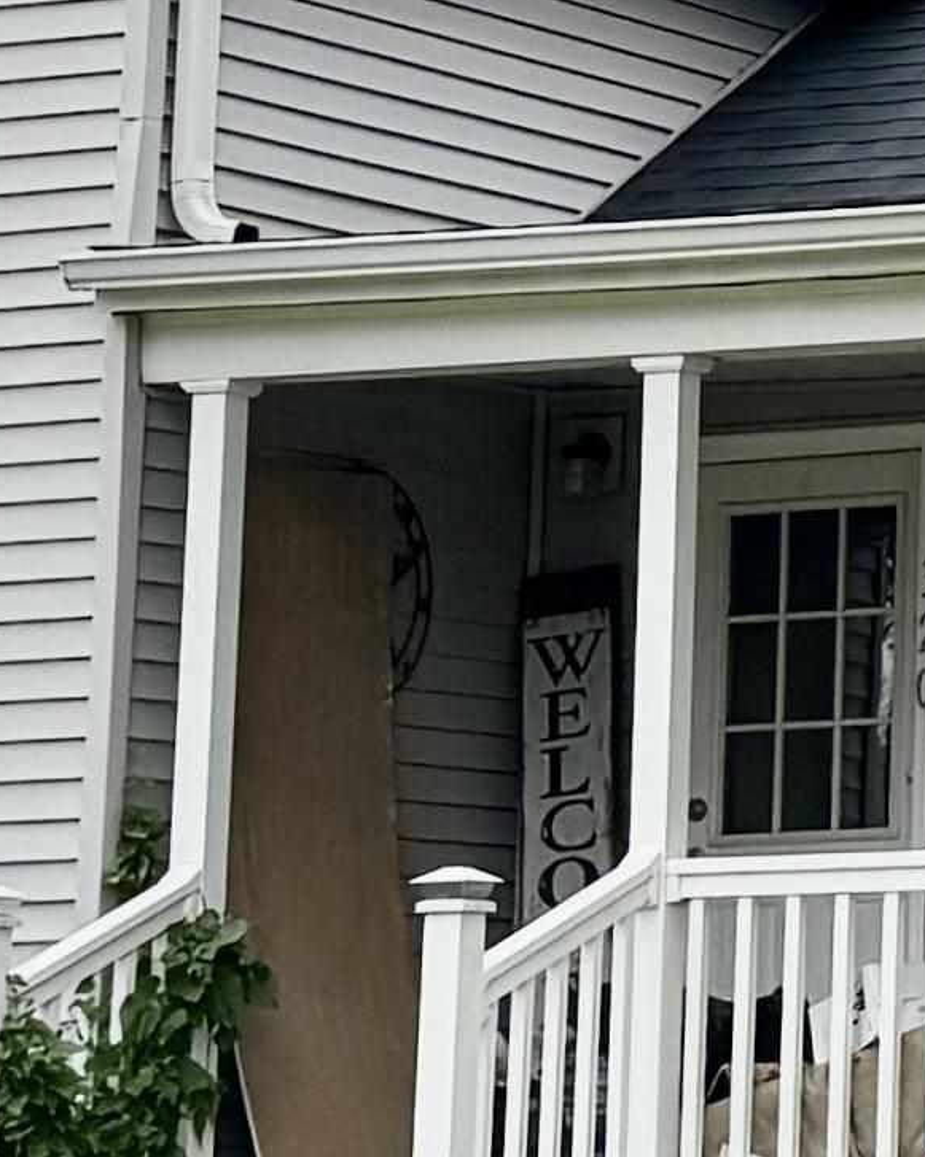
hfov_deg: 16.4
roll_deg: -0.8
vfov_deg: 20.3
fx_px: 3219
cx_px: 492
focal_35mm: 94
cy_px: 353
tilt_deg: +11.1
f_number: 1.78
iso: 80
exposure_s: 1/1395
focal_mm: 6.76
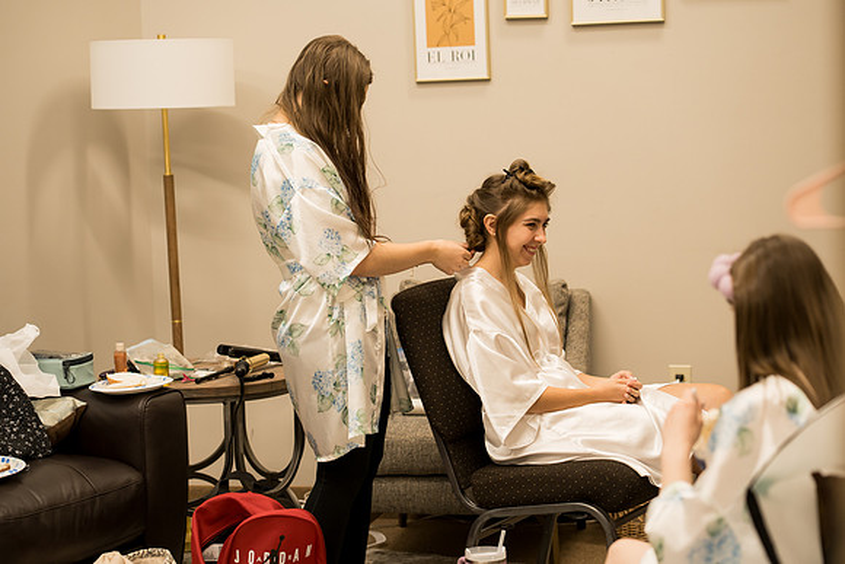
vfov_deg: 16.1
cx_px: 422
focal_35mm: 85
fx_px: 1996
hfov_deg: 23.9
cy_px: 282
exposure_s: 1/160
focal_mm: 85
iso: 640
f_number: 3.2
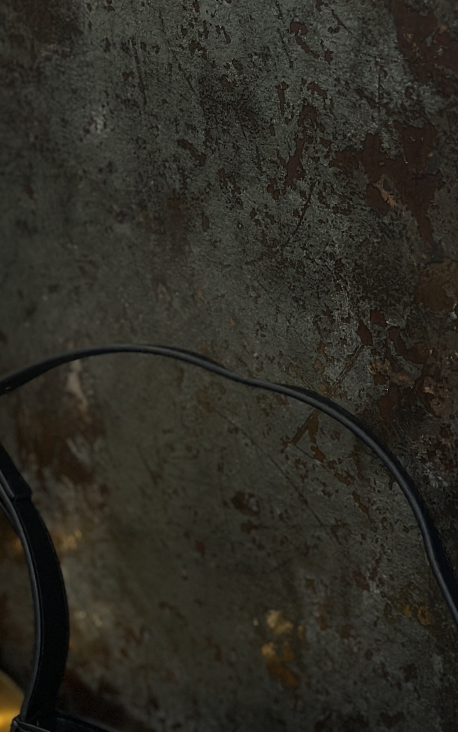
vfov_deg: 18.9
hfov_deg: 12.1
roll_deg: +2.2
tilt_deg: -32.8
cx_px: 273
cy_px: 661
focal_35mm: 108
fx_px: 2158
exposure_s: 1/60
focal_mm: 6.86
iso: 160
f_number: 1.78
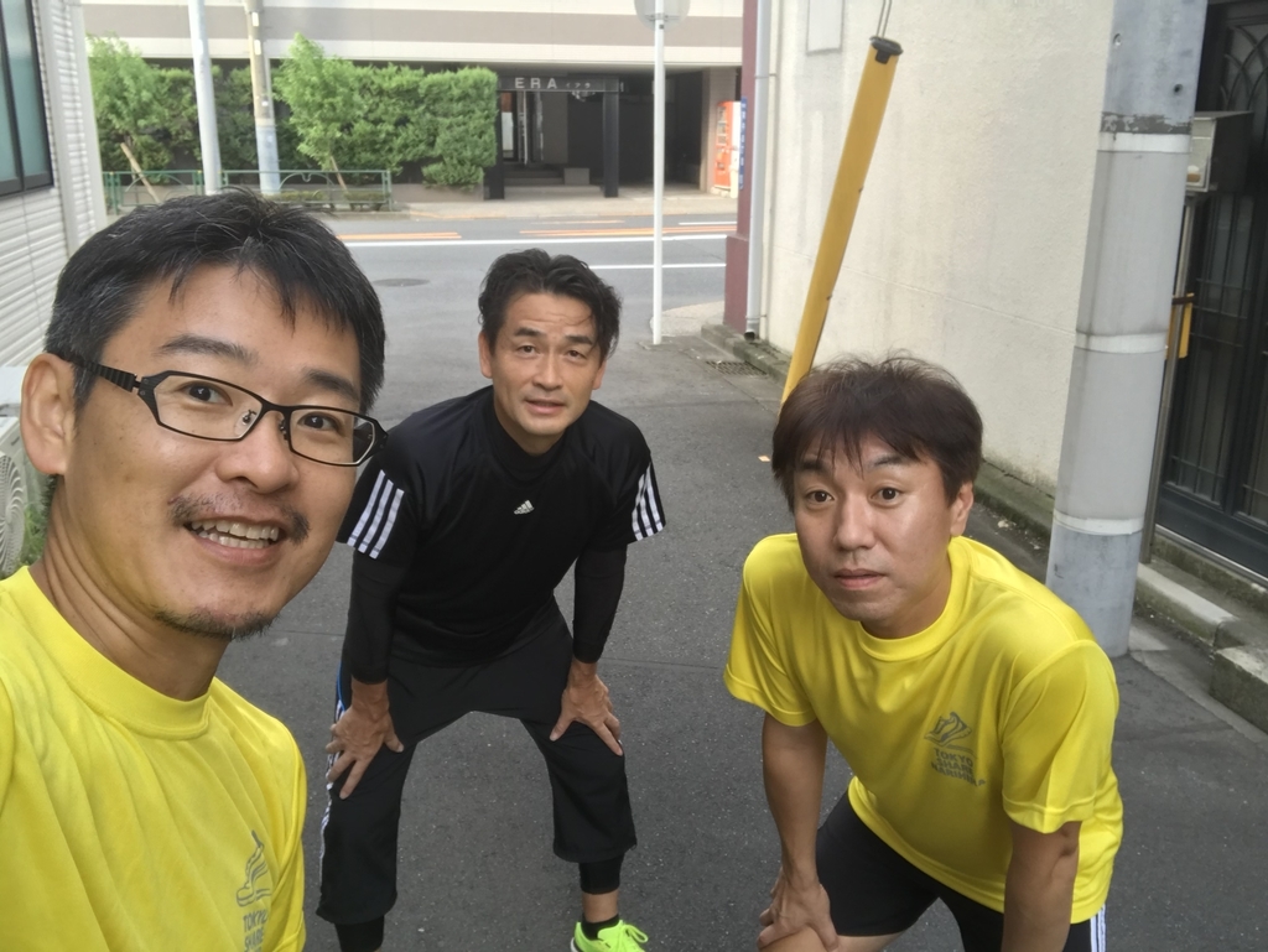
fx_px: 1173
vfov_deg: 44.2
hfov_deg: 56.8
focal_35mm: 32
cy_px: 476
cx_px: 634
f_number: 2.2
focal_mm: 2.87
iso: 25
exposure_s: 1/40
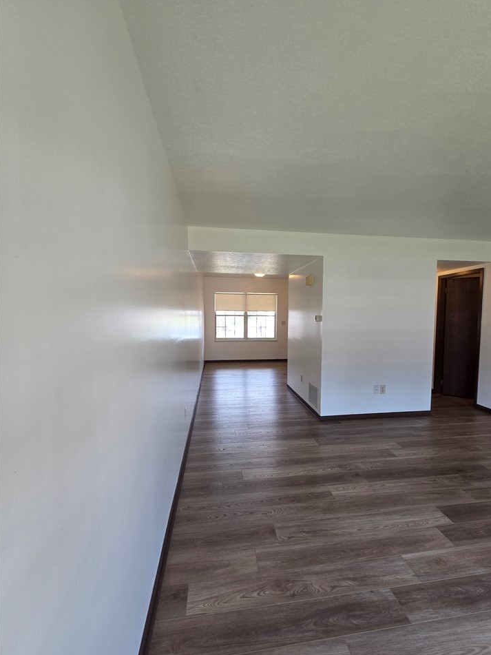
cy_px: 337
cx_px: 262
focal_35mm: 14
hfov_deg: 85.5
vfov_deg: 102.0
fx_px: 265
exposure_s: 1/120
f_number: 2.2
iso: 80
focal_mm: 2.2
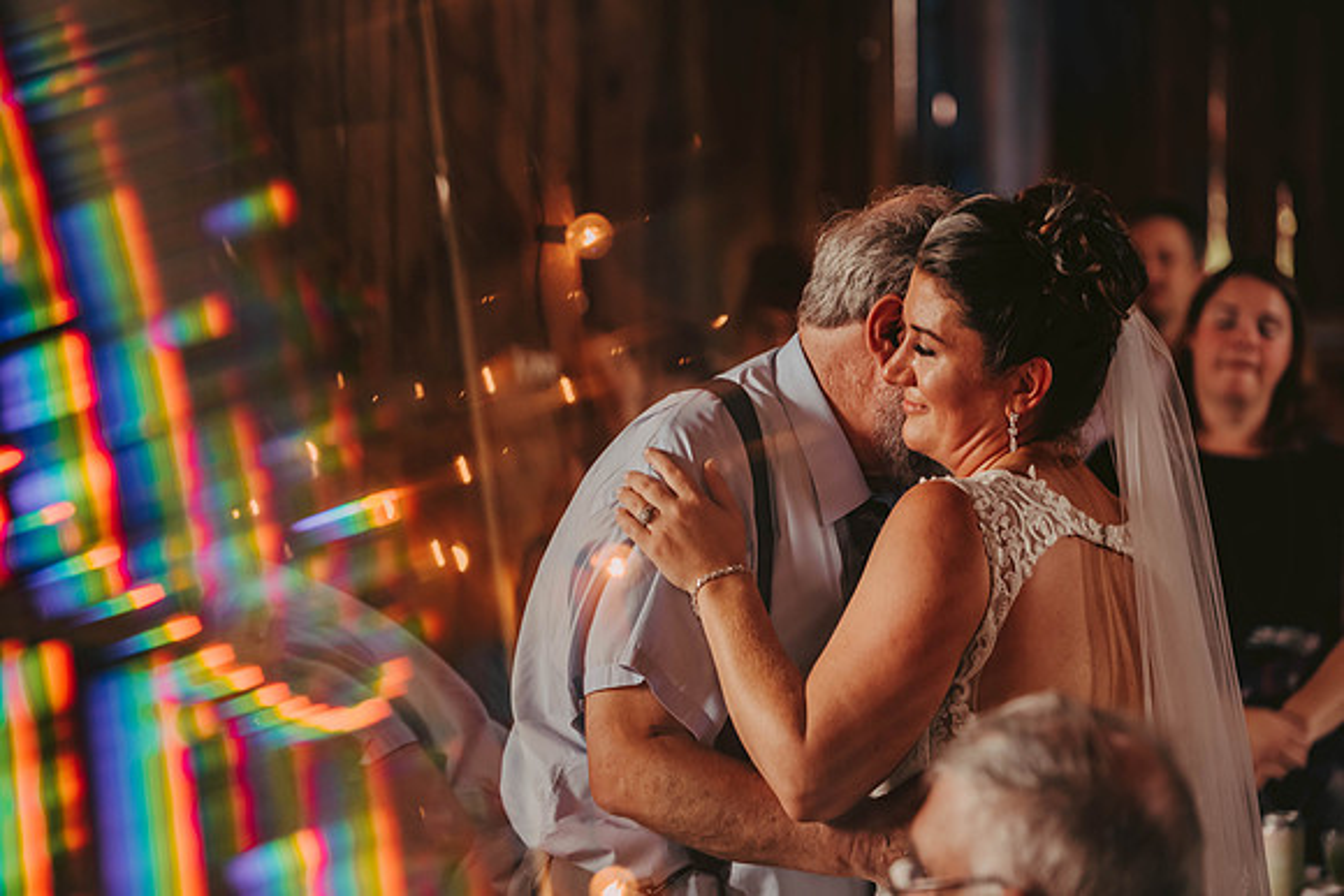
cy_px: 448
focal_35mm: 125
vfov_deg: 11.0
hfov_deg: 16.4
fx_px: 4668
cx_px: 672
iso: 1000
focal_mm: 125
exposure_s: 1/200
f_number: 2.8
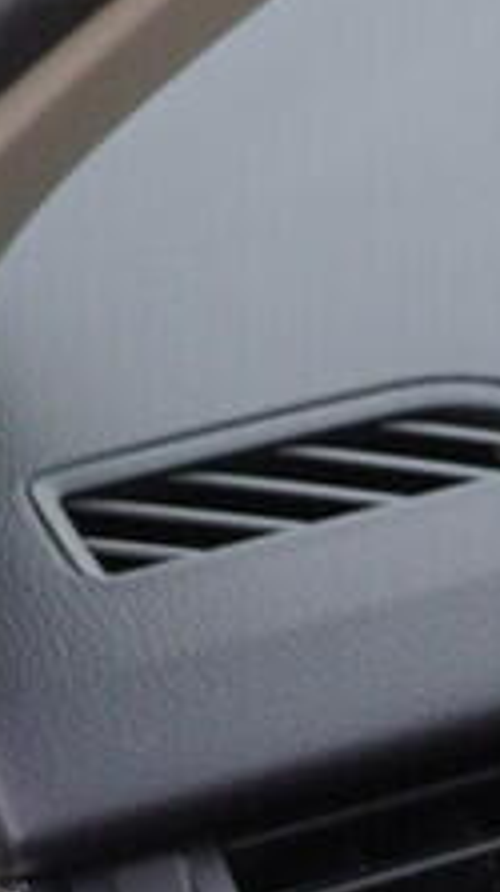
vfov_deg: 8.8
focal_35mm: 244
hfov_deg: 4.2
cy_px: 976
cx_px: 2664
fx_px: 5766
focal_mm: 24
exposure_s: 1/50
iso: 125
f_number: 3.2
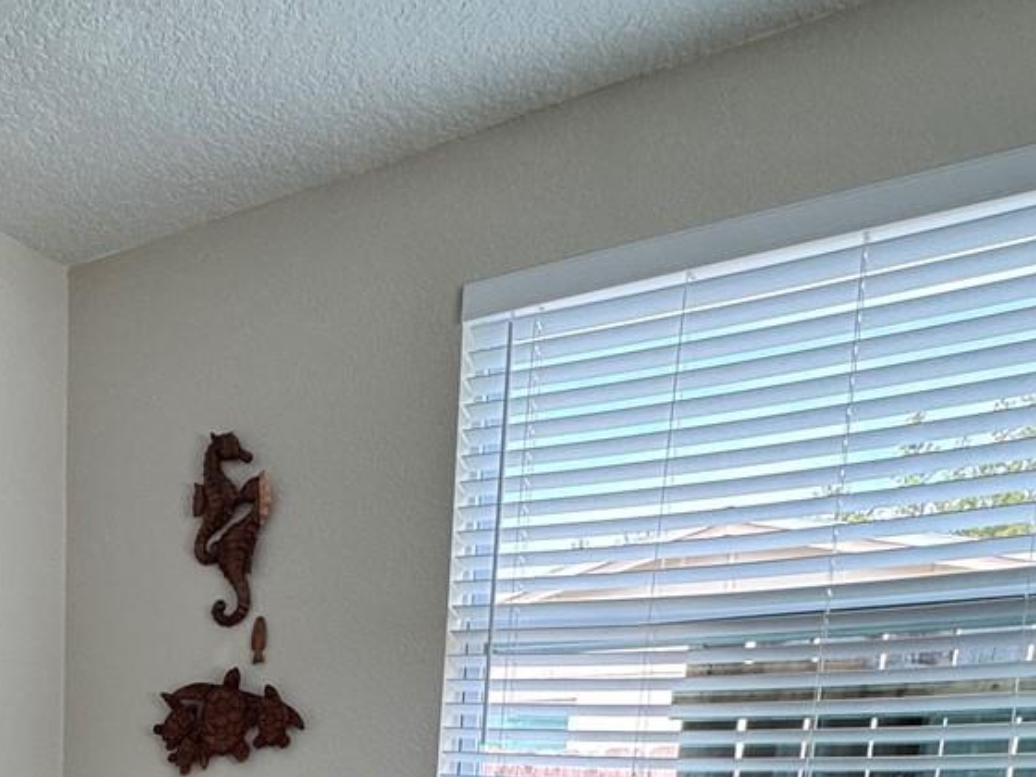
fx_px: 1197
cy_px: 1018
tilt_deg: -10.8
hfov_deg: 43.6
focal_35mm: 40
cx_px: 150
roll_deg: -2.0
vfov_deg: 29.0
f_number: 2.2
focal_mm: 2.22
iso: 80
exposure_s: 1/99
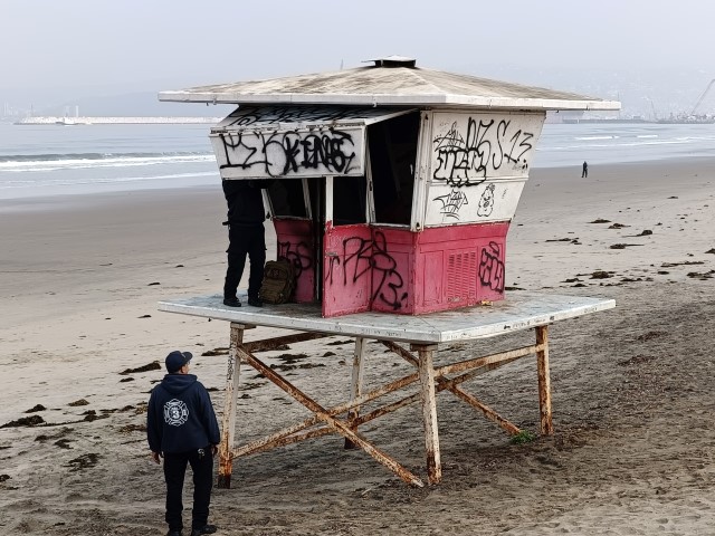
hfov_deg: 29.0
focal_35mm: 67
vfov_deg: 21.9
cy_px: 268
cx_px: 358
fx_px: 1384
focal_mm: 7.08
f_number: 2
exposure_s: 1/405
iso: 50
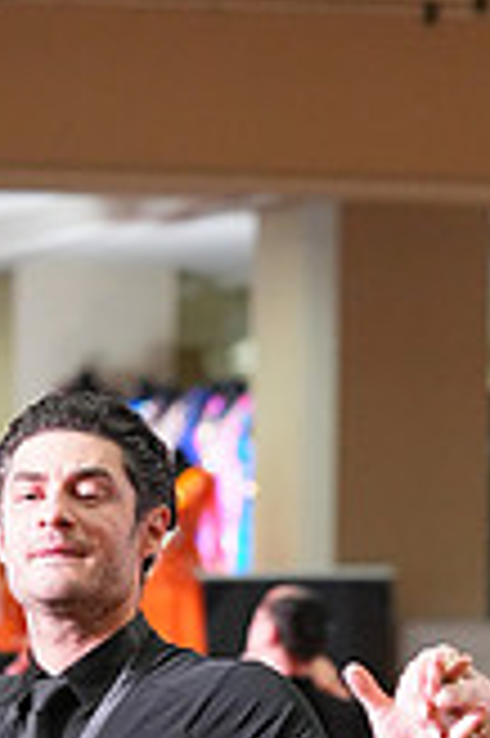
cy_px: 1246
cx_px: 519
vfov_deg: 4.9
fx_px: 8552
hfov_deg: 3.3
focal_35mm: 418
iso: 3200
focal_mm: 118
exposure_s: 1/200
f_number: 4
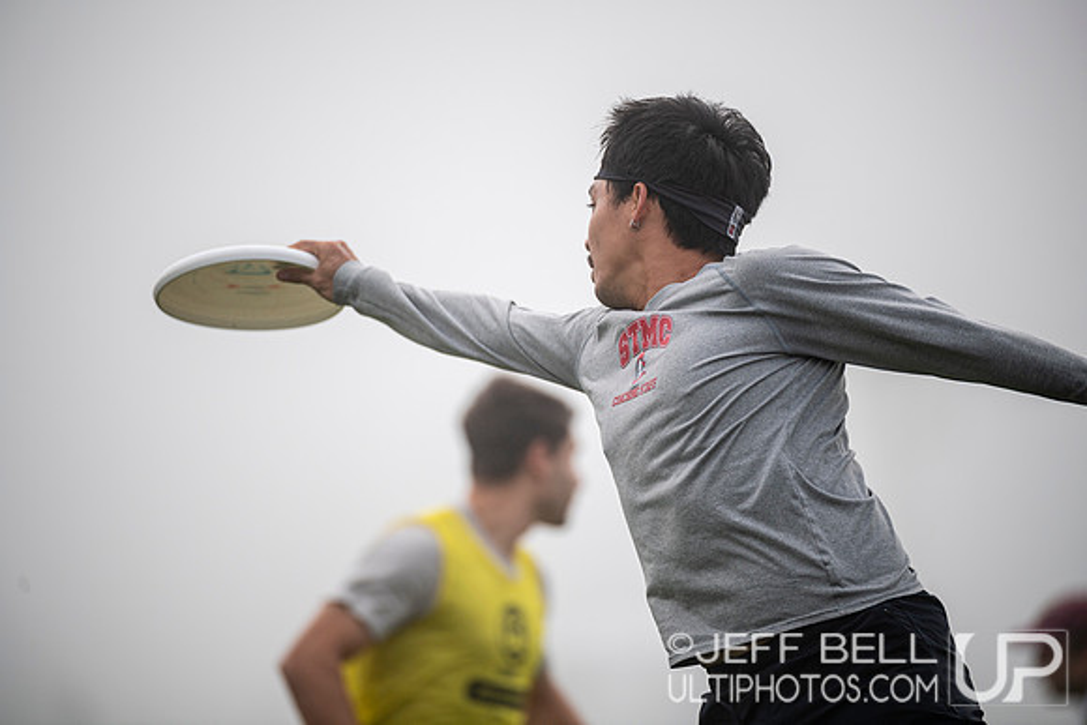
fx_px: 9060
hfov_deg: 6.9
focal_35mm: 300
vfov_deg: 4.6
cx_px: 544
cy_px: 362
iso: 200
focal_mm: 300
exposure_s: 1/1250
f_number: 2.8
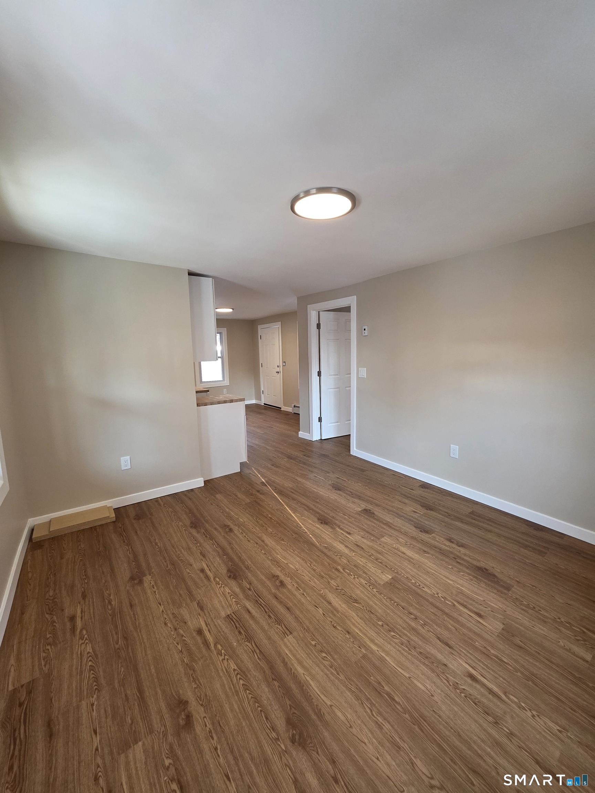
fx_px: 298
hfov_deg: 89.9
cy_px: 396
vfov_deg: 106.2
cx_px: 298
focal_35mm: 13
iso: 200
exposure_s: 1/120
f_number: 1.9
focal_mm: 2.2
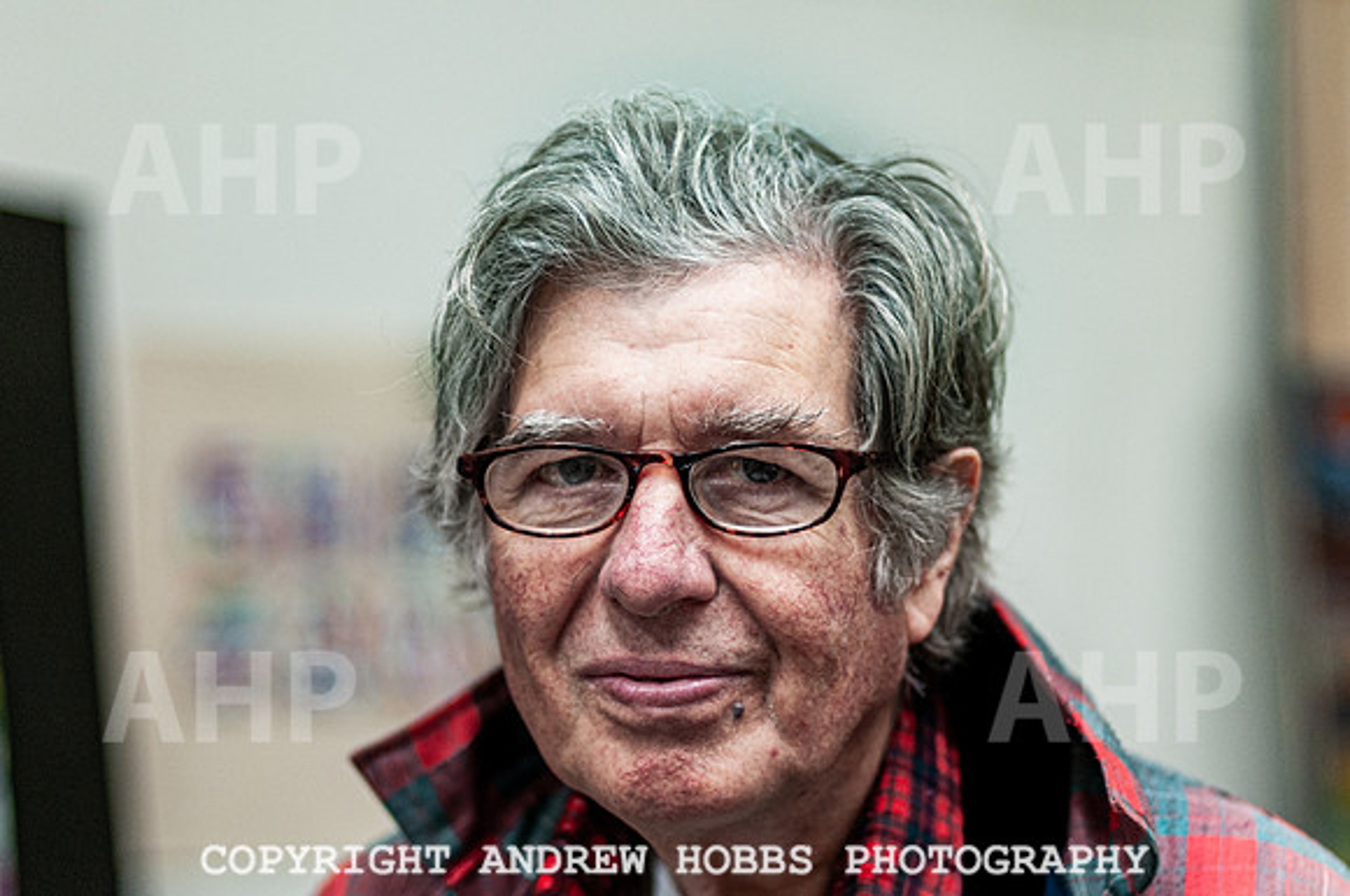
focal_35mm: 84
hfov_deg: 24.3
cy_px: 448
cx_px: 675
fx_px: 3136
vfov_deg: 16.3
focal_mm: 50
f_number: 1.4
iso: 200
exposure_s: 1/500
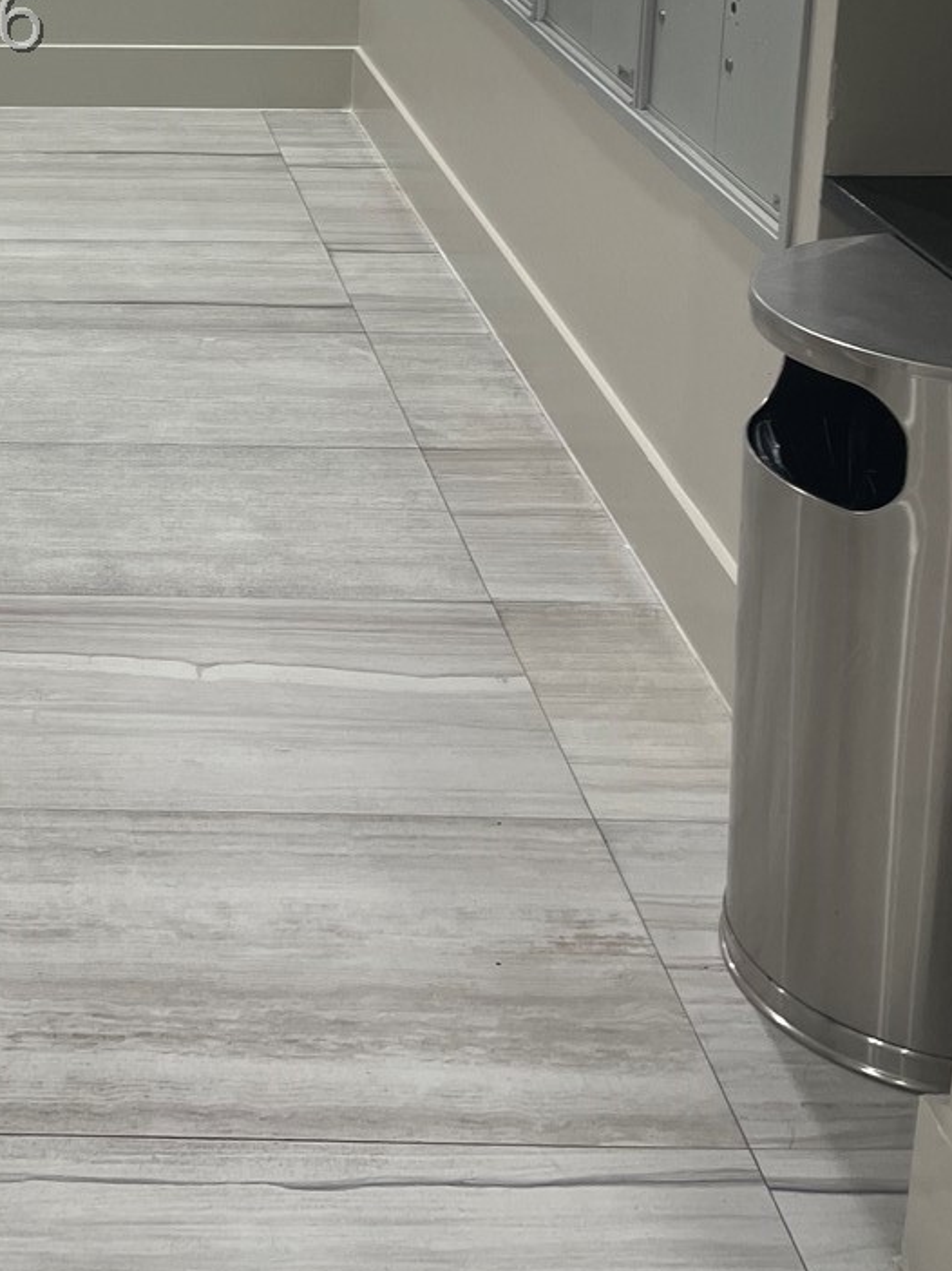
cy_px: 20
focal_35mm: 57
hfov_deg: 24.2
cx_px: -63
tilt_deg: -11.2
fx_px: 2091
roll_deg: +0.5
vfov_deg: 31.4
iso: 80
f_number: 1.6
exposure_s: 1/120
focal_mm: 5.1
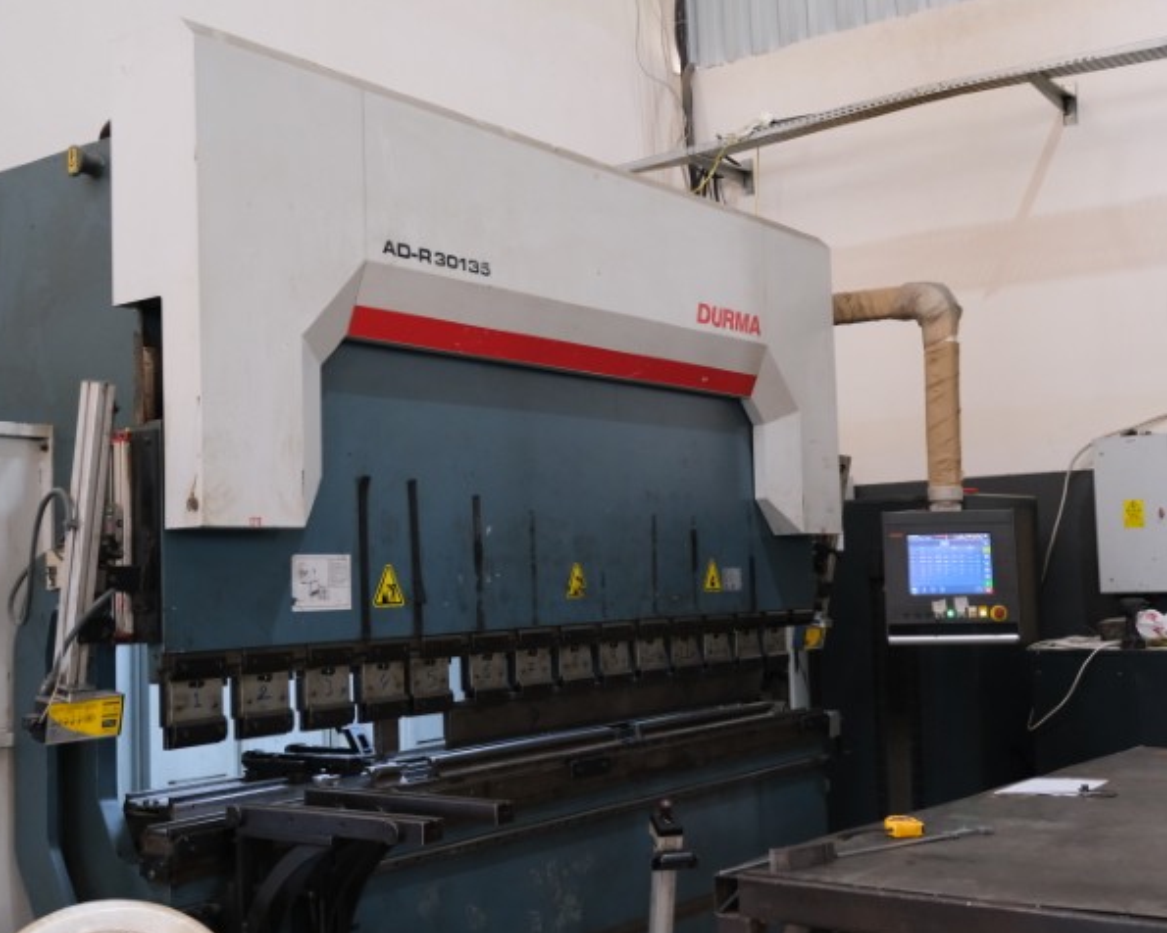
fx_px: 1451
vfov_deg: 35.7
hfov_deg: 43.8
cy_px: 468
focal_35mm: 42
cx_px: 618
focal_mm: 24.8
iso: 3200
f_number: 3.5
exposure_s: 1/100
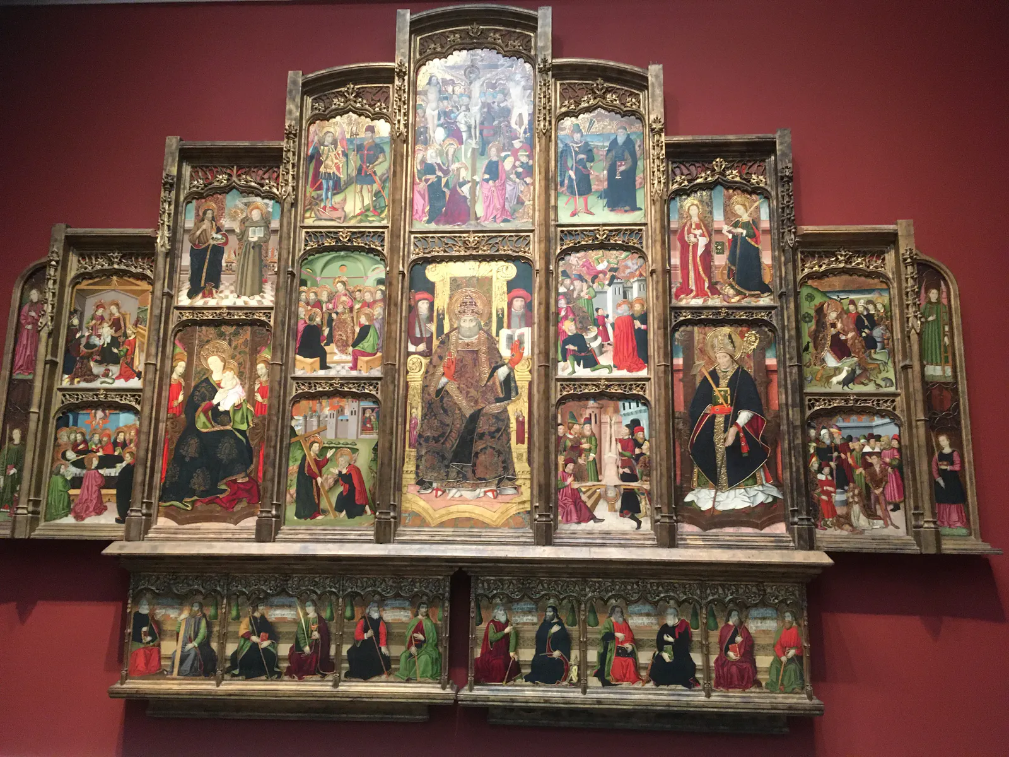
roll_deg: -1.1
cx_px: 504
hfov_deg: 61.7
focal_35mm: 29
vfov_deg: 48.2
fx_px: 845
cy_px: 378
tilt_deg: +10.3
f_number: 2.2
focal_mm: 4.15
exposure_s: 1/20
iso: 200
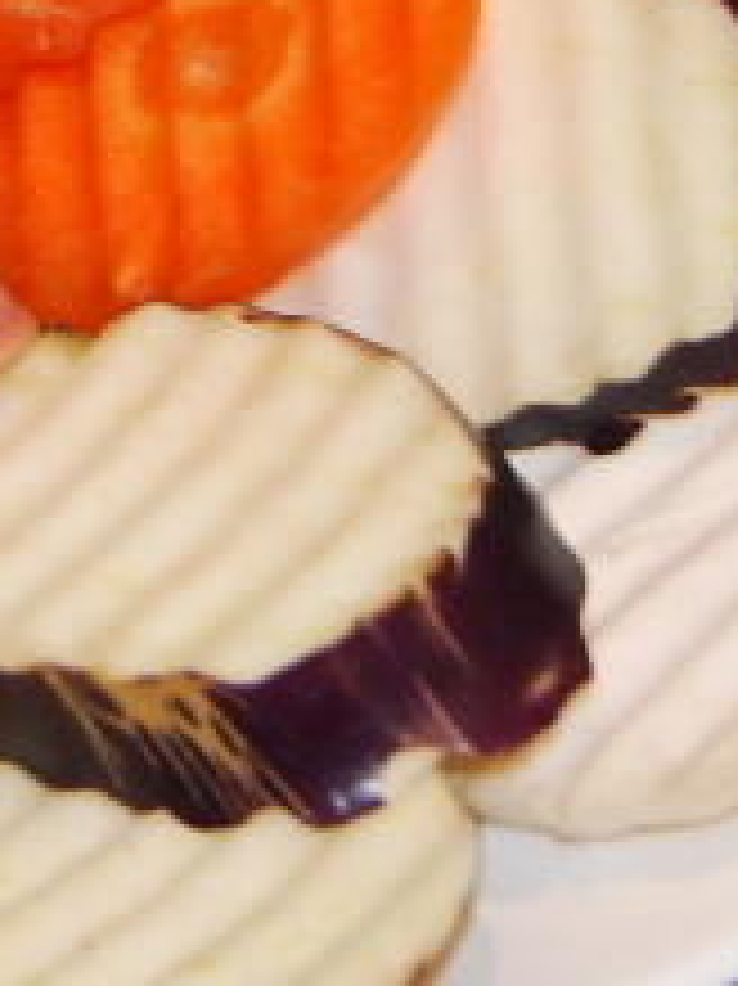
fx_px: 6146
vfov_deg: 9.1
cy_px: -65
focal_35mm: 216
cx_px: -144
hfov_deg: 6.8
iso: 640
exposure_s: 1/125
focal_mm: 32
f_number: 4.2
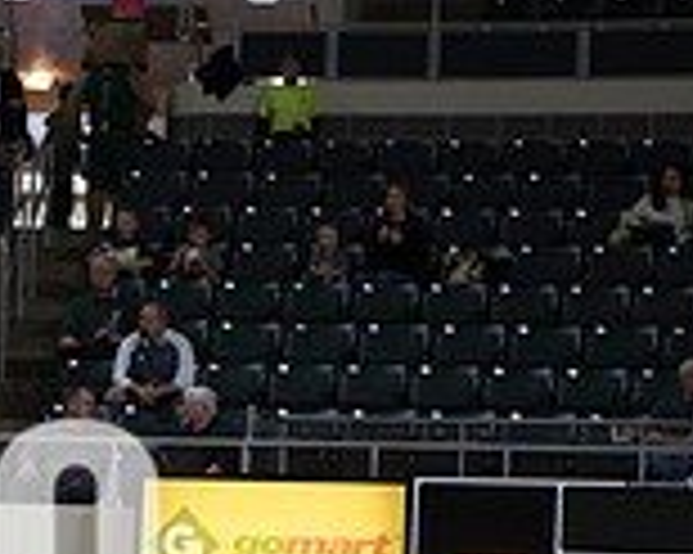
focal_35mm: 248
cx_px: -180
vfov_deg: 6.2
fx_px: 5083
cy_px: 633
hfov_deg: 7.7
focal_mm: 70
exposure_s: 1/500
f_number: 3.5
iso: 2000
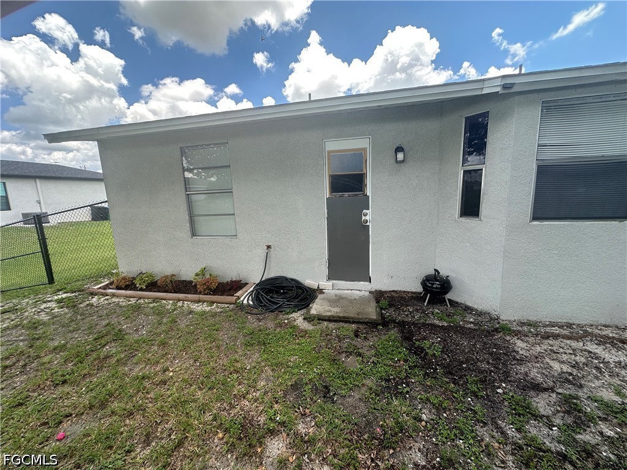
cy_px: 235
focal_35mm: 14
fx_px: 254
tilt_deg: -7.3
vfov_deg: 85.7
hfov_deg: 102.1
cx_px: 314
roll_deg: +2.0
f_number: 2.2
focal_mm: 2.22
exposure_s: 1/327
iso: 40
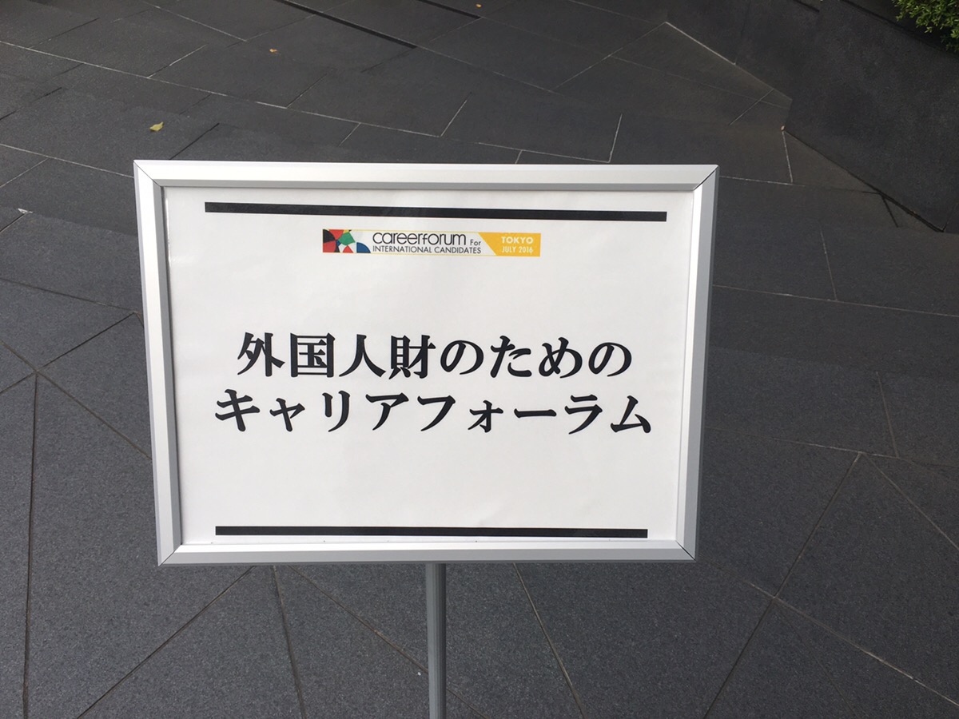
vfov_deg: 48.2
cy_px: 360
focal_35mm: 29
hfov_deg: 61.7
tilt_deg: -42.1
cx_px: 480
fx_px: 803
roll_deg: -1.9
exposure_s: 1/430
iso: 25
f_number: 2.2
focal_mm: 4.15
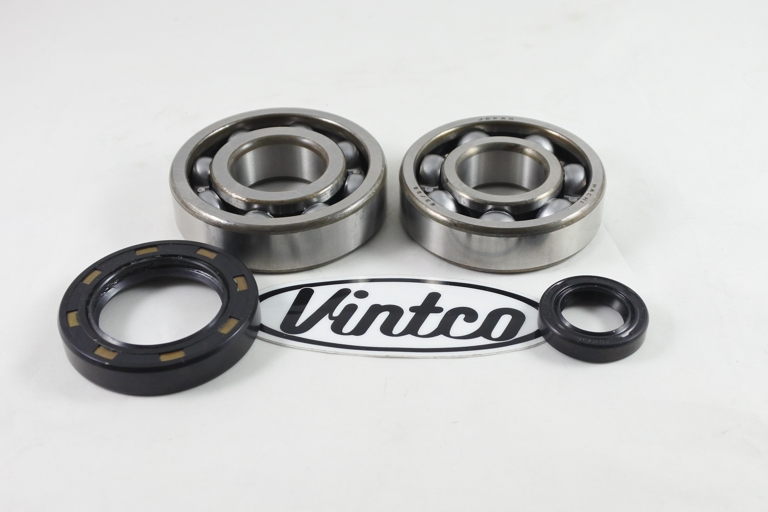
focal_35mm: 40
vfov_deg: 33.4
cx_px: 376
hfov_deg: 48.5
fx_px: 853
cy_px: 250
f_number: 4.2
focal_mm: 14.7
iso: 640
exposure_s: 1/125
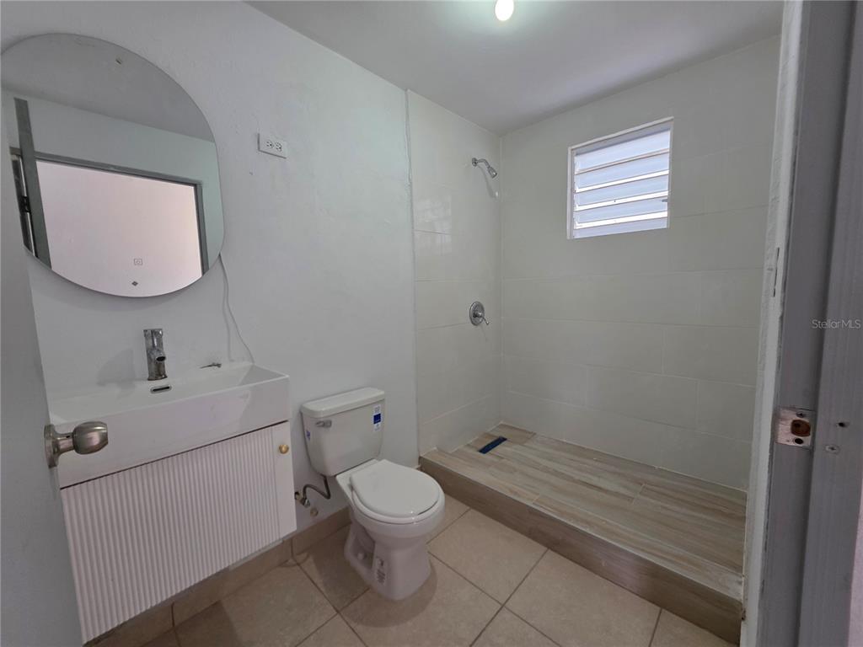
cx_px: 432
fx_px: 324
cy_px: 324
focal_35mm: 13
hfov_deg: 106.2
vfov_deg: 89.9
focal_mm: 2.2
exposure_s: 1/120
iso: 125
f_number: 1.9
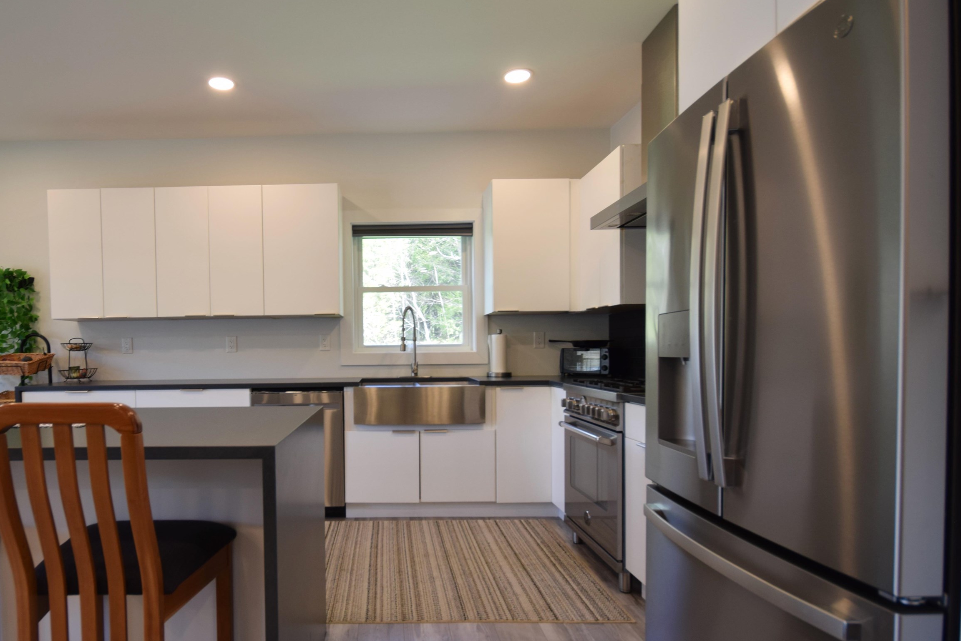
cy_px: 369
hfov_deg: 82.7
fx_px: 534
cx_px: 373
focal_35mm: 20
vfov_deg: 61.6
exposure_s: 1/20
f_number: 6.3
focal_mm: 10
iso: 200
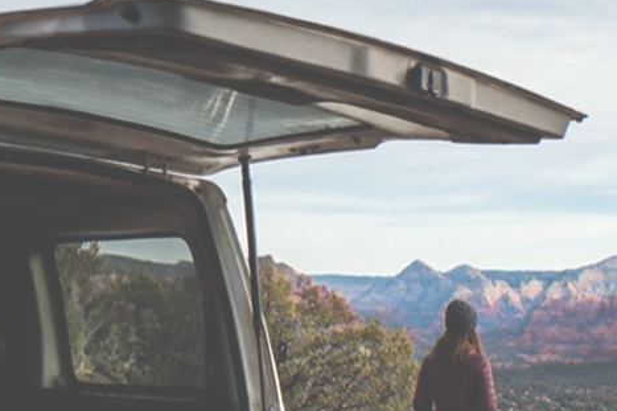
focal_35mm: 75
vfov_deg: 17.7
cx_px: 476
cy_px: 414
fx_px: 1285
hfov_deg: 26.6
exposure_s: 1/500
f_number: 7.1
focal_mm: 35
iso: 400
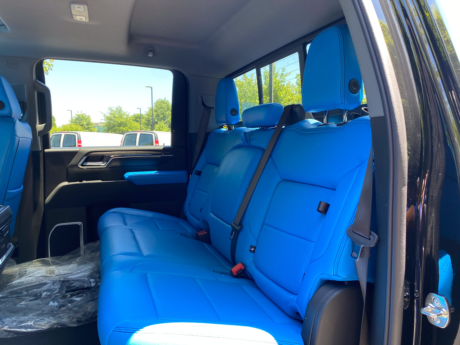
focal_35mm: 26
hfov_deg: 67.3
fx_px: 346
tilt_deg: -3.8
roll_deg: +1.6
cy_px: 172
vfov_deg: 53.1
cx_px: 230
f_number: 1.8
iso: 100
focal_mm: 4.25
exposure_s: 1/121
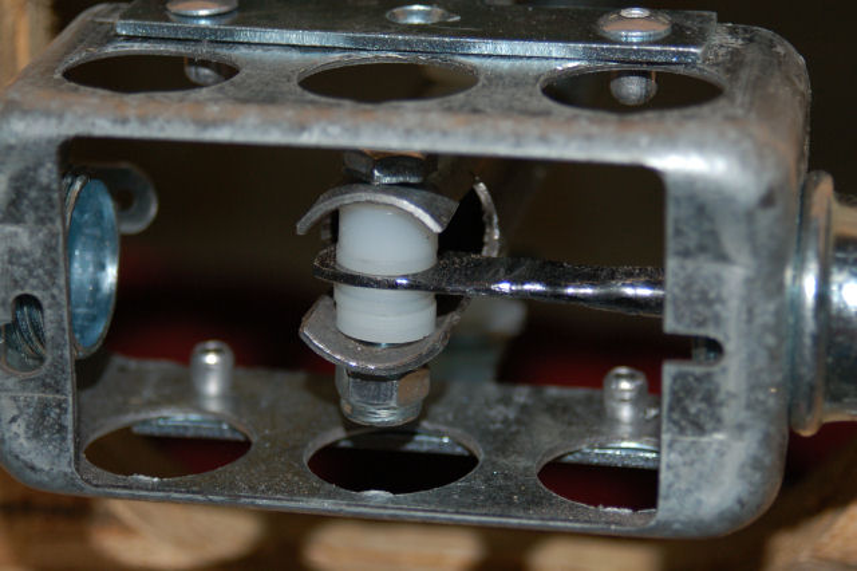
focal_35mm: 120
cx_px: 428
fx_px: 2855
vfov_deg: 11.4
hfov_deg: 17.1
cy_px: 286
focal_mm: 80
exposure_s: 1/60
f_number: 5.6
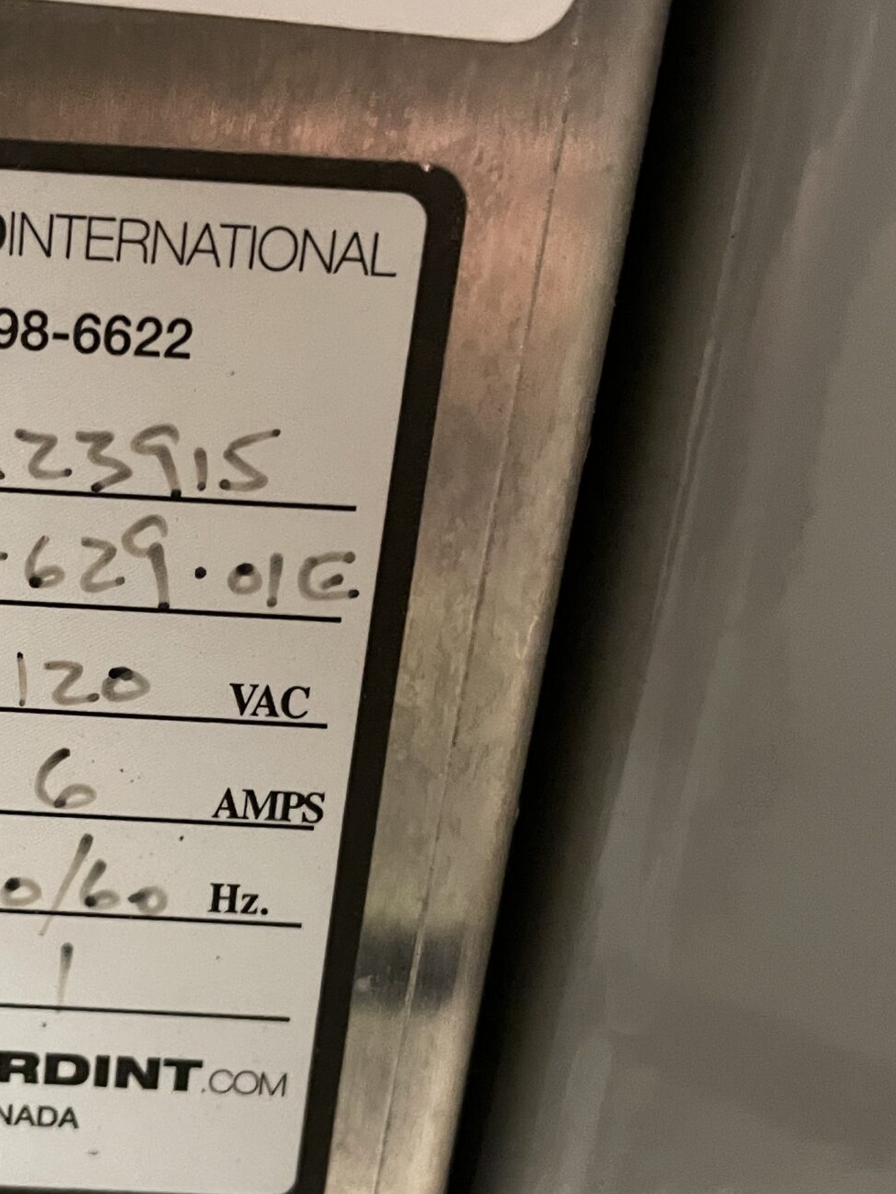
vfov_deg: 37.4
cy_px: 700
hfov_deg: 27.2
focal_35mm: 51
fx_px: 1760
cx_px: 31
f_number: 1.6
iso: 640
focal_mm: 4.2
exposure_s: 1/40
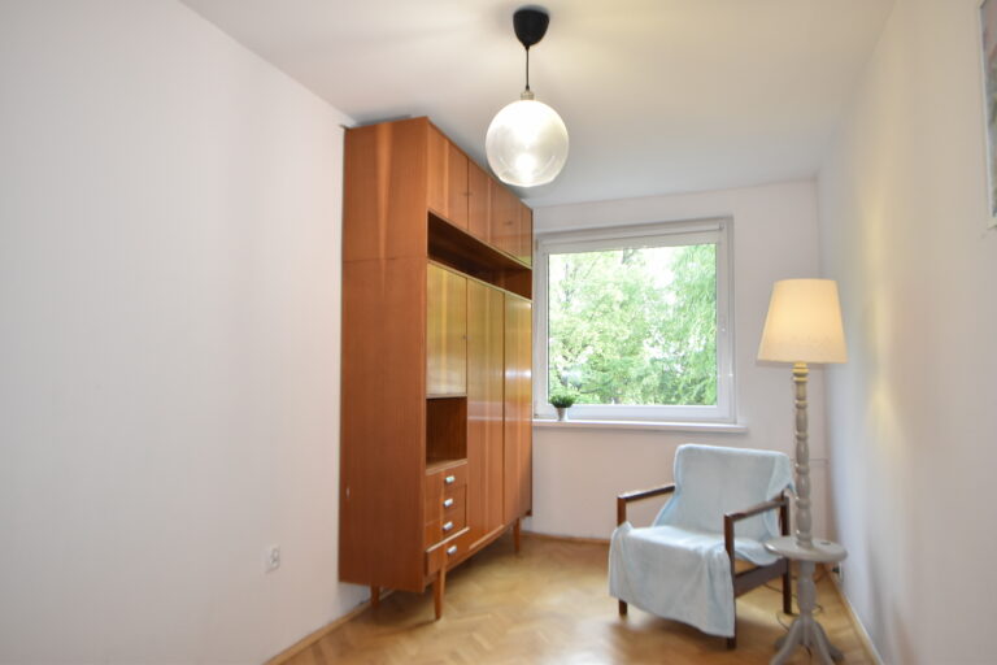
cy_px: 332
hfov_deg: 81.2
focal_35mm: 21
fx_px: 582
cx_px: 498
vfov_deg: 59.5
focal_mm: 14
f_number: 5
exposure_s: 1/60
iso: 900
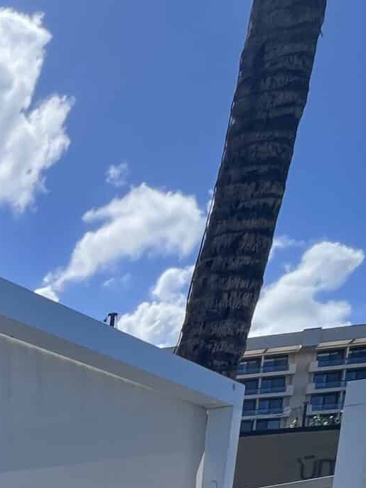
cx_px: -274
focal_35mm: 48
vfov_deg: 28.6
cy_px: 699
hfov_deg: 21.4
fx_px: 676
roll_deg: +0.1
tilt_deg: -10.0
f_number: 1.8
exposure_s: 1/1754
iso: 32
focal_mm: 1.57
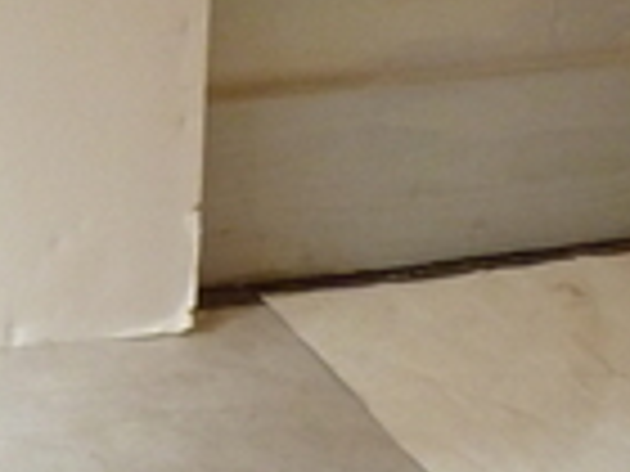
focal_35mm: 205
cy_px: 99
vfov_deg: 7.2
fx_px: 3731
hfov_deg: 9.1
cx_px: -598
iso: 400
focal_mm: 7.9
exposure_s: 1/30
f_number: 3.8
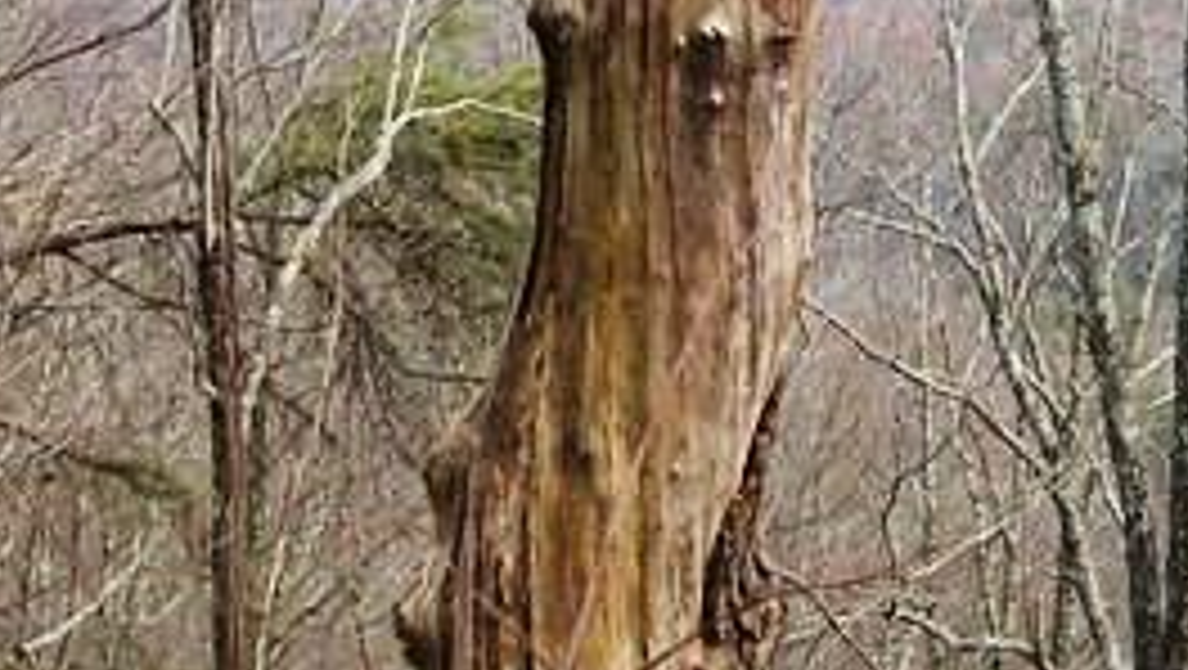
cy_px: 110
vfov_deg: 9.2
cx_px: 950
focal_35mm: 132
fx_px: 4162
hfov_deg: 16.1
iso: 80
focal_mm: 7.6
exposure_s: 1/185
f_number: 3
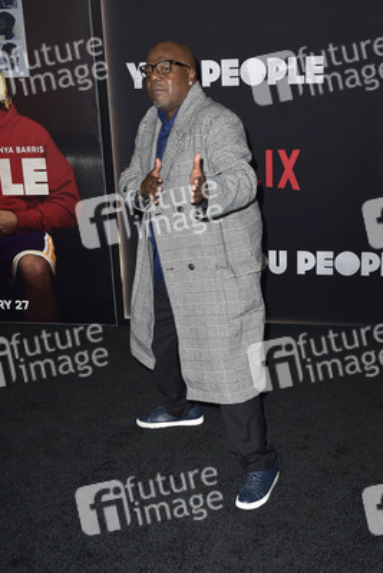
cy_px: 286
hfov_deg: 41.1
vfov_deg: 58.7
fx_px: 510
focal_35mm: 32
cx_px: 192
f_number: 6.3
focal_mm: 32
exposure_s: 1/250
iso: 400
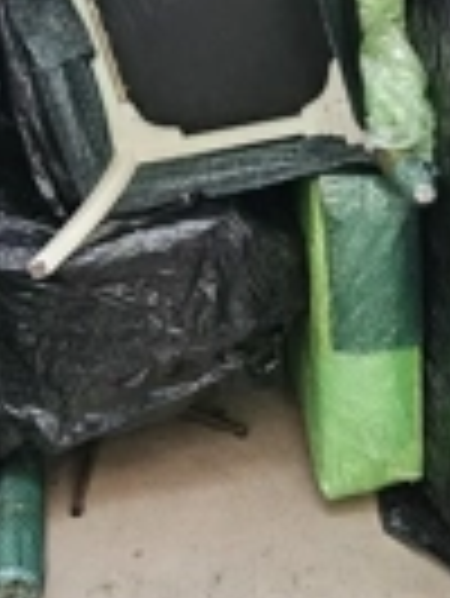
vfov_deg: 43.3
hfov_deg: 36.9
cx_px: 238
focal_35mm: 39
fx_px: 675
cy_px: 49
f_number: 2.2
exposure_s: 1/25.1
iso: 800
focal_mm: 2.2
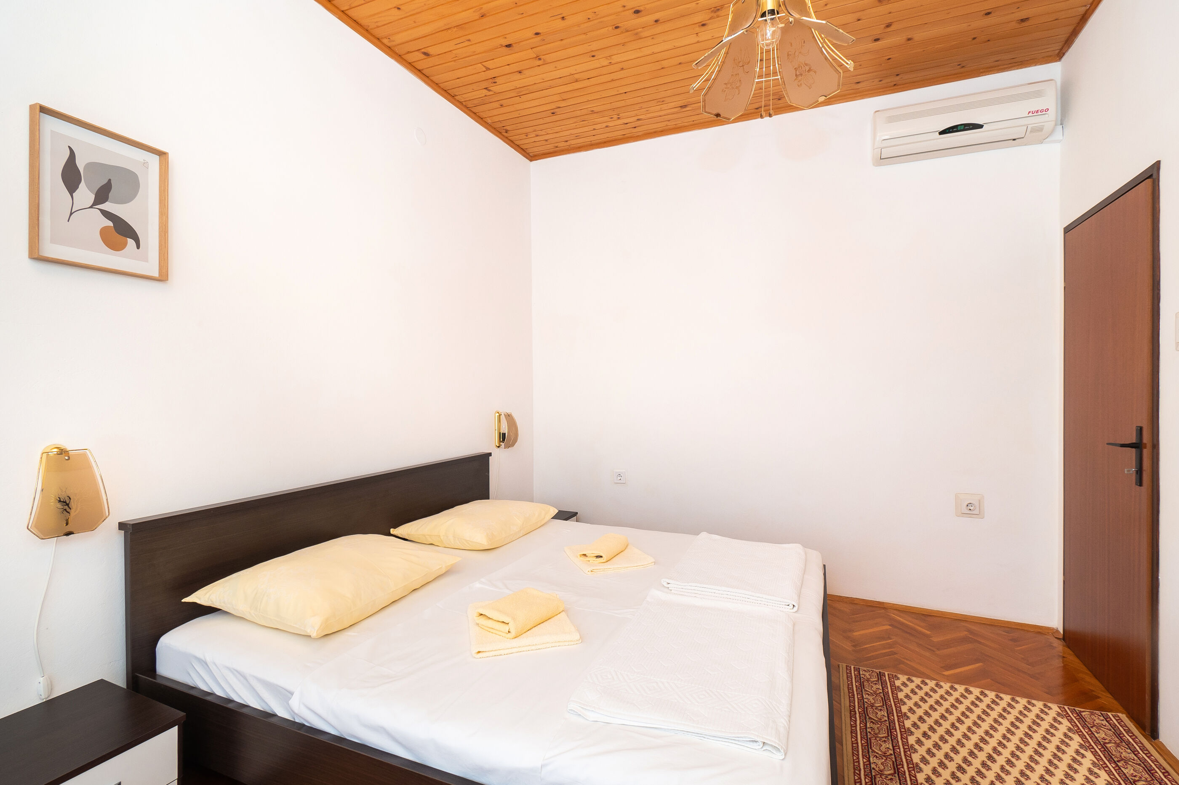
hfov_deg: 100.4
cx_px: 590
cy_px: 392
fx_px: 491
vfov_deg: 77.3
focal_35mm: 15
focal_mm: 10
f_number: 8
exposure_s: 1/200
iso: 160
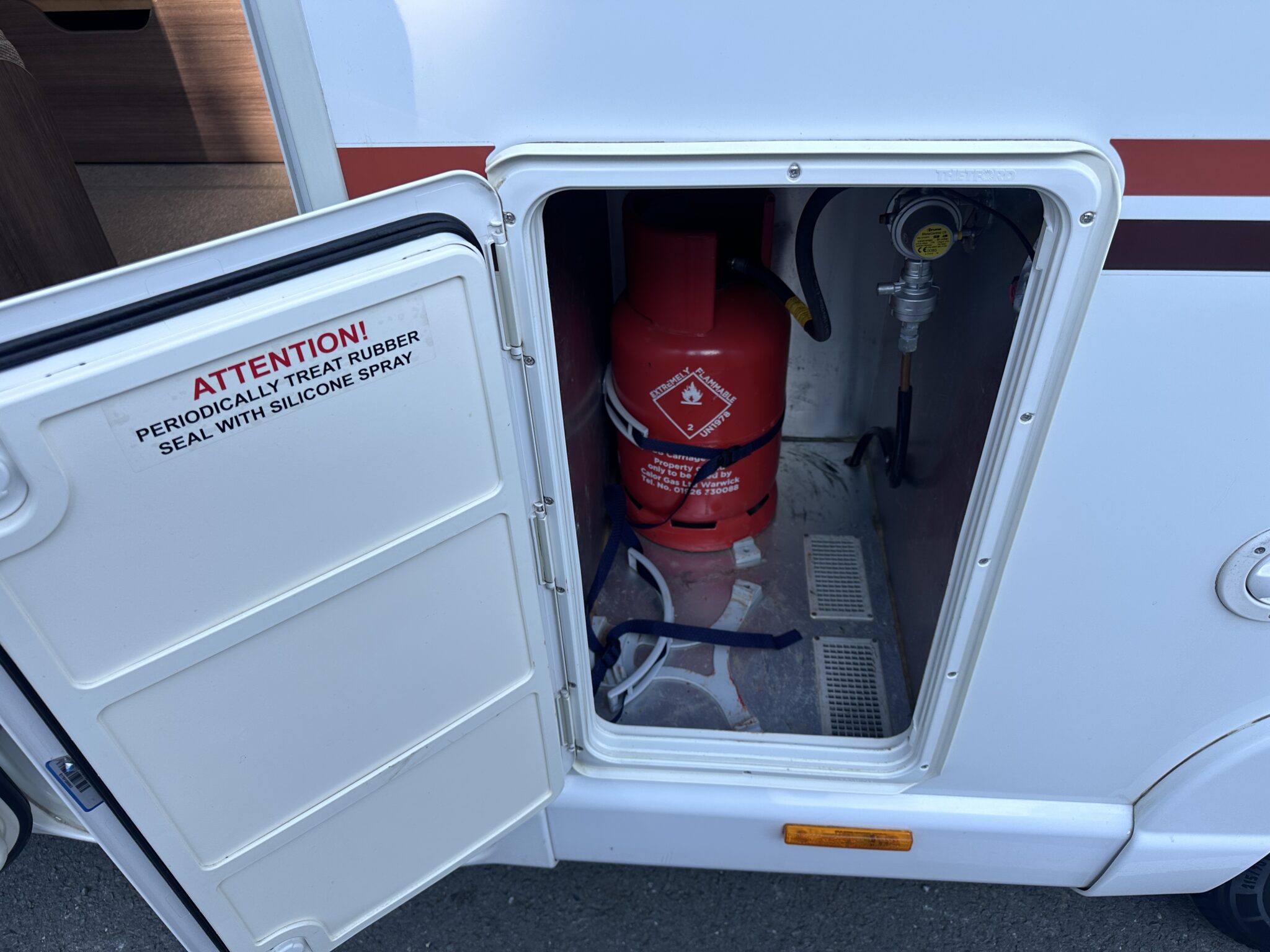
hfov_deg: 71.6
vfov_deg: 56.8
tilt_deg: -36.6
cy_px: 476
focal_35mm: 24
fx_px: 881
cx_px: 635
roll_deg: -0.7
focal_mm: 6.86
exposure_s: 1/1779
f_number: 1.78
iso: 80
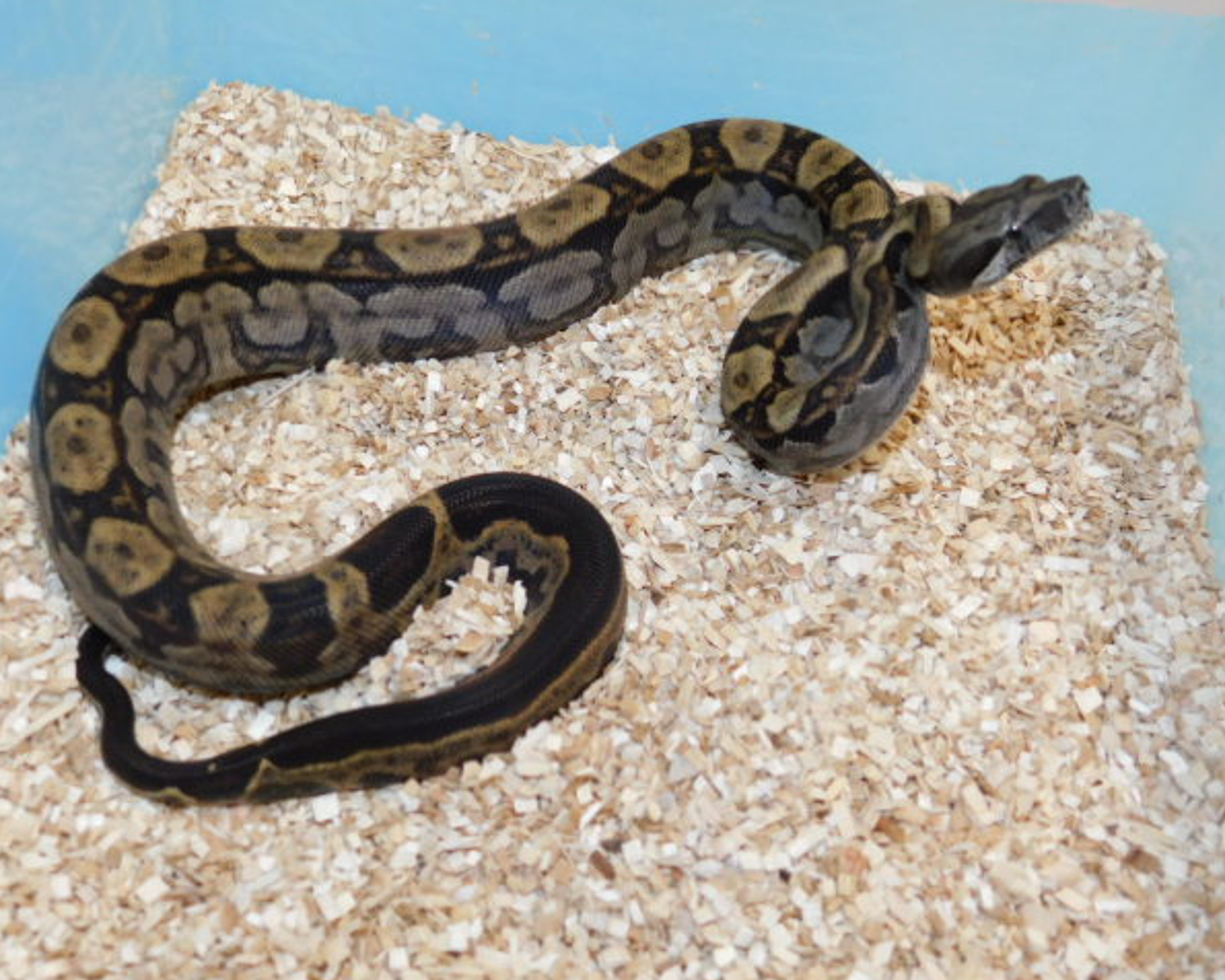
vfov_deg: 35.7
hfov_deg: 43.8
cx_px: 589
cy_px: 490
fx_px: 1523
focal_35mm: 42
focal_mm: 7.1
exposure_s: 1/30
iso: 200
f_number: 3.6
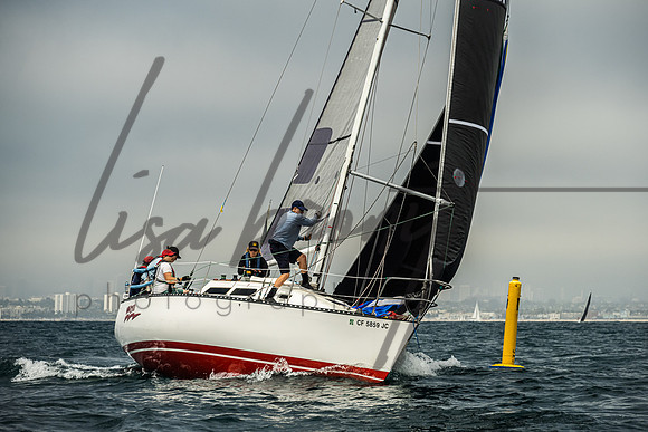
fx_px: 2678
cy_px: 216
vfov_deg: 9.2
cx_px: 335
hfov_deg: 13.8
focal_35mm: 149
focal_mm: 140
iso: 400
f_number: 6.3
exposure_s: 1/1250
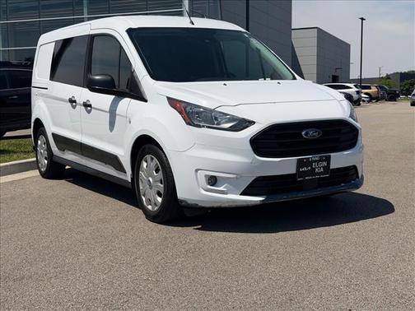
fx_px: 575
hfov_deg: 39.7
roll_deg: +0.9
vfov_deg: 30.3
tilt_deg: -5.7
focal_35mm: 48
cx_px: 208
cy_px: 156
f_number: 1.78
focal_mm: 6.76
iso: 80
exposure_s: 1/13333
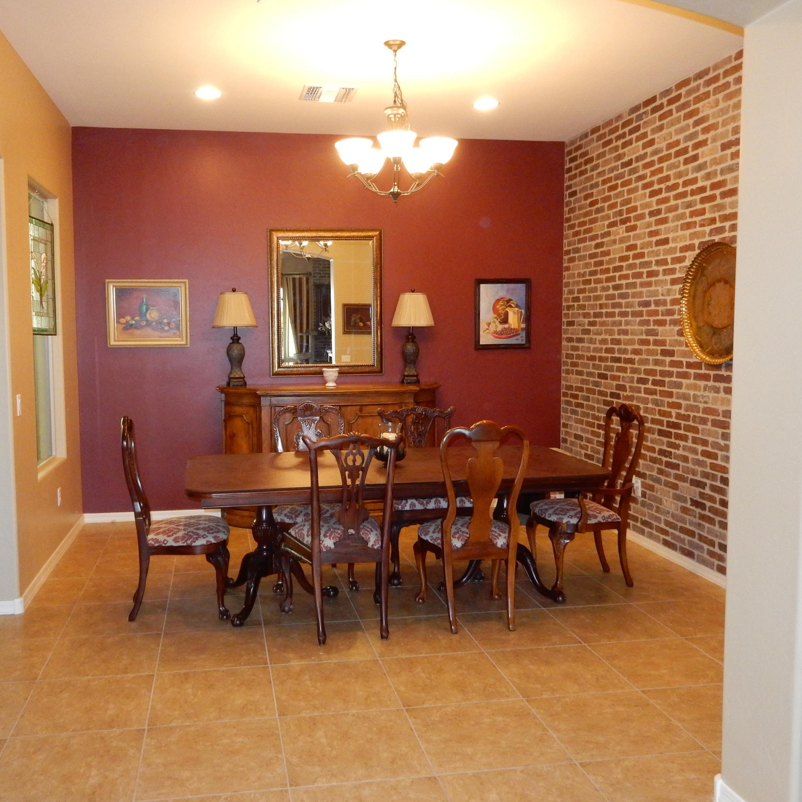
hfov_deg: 52.4
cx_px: 347
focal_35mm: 31
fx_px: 813
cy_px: 403
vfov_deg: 52.5
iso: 500
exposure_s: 1/30
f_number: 3.7
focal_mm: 4.5
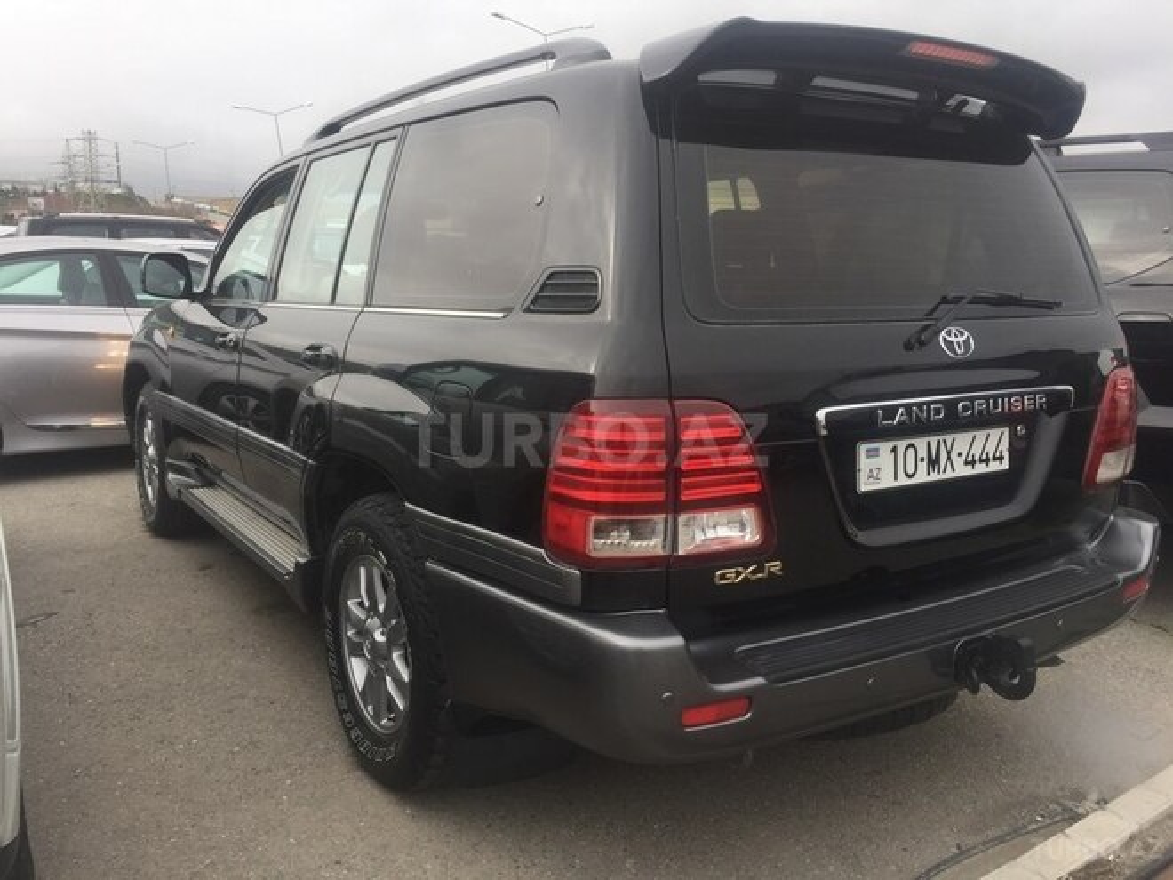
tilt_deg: -12.0
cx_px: 586
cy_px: 440
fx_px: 983
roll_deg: -0.5
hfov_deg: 61.7
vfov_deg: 48.2
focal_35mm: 29
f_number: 2.2
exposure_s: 1/659
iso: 32
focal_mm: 4.15
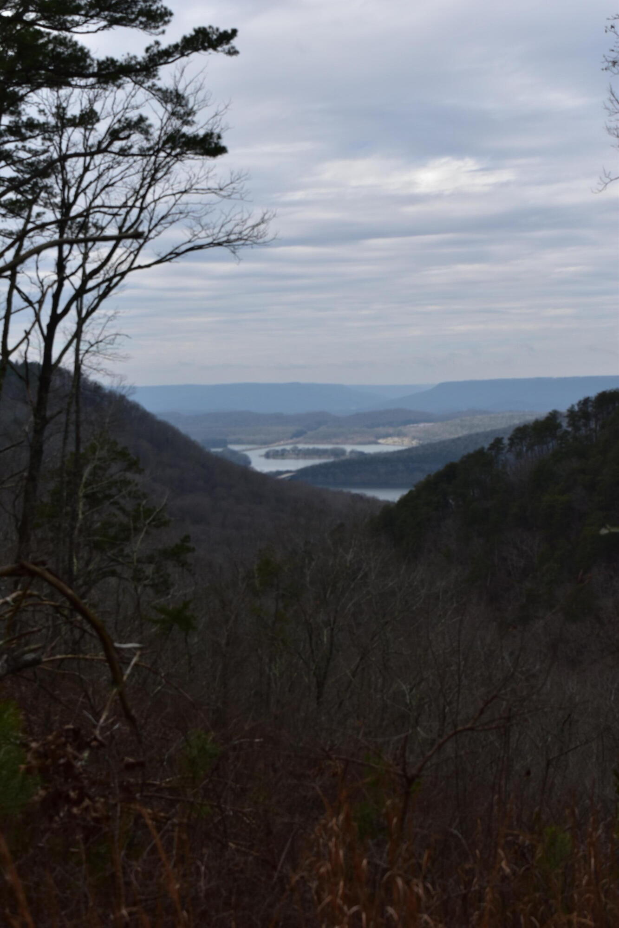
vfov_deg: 38.9
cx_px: 310
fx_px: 1315
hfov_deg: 26.5
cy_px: 464
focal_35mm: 51
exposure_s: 1/500
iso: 360
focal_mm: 34
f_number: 11
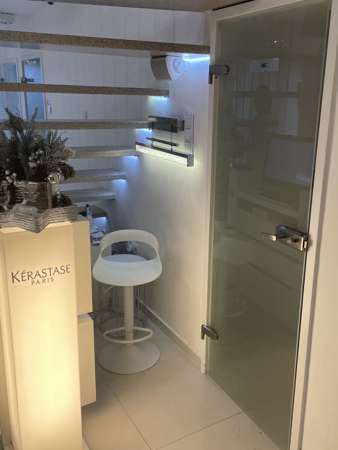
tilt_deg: -15.3
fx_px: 443
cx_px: 194
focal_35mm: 34
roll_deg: -0.9
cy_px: 220
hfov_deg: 41.7
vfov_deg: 54.0
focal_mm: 4.2
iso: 80
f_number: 1.6
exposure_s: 1/100
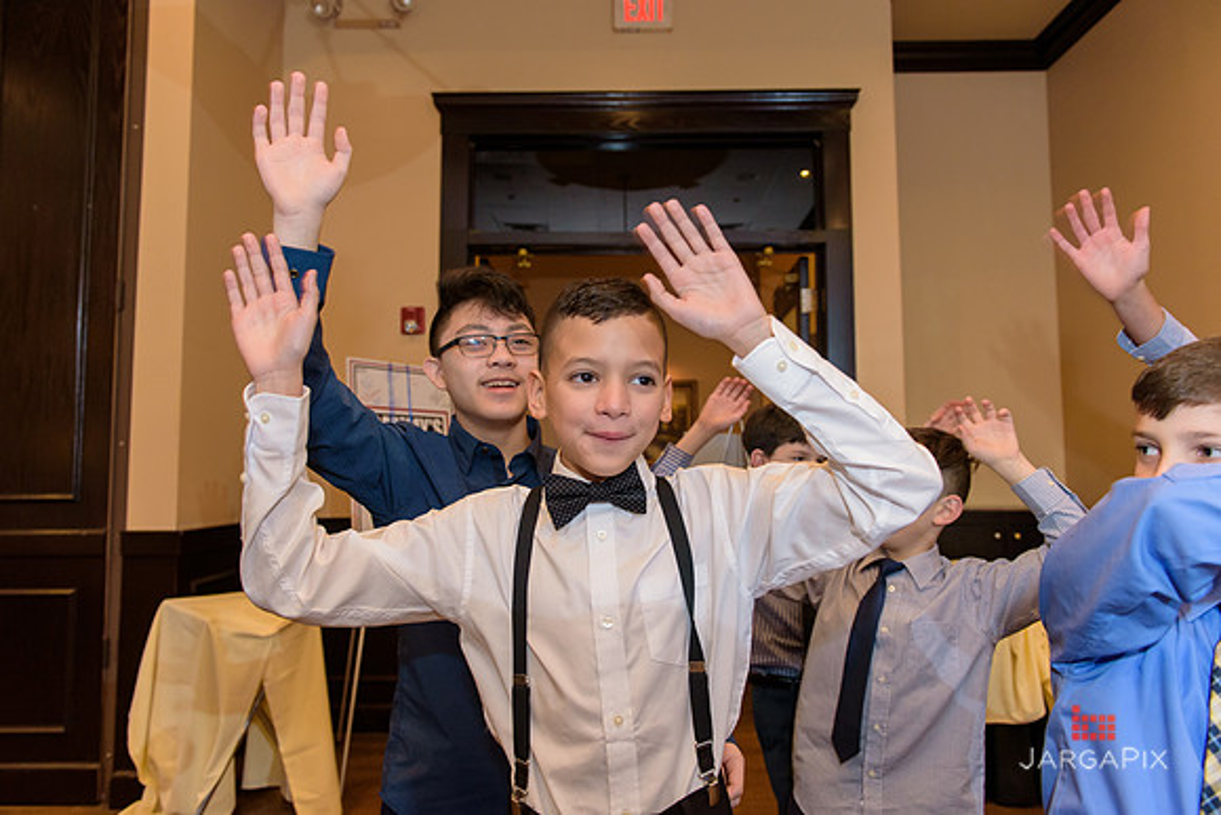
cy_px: 408
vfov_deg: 53.2
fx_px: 814
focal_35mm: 24
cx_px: 610
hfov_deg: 73.7
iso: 1600
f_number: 3.2
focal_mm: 24
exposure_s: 1/125
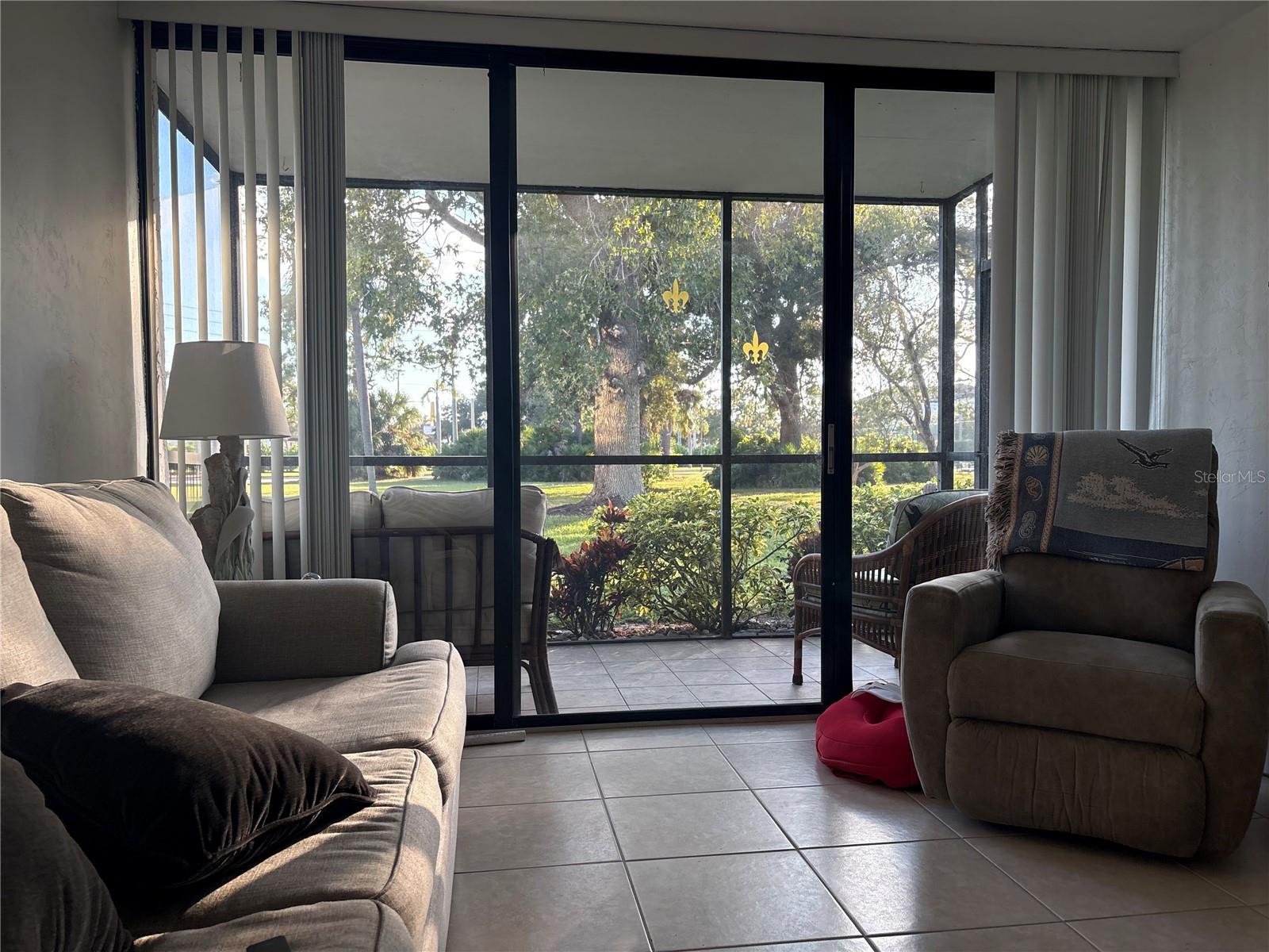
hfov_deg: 67.3
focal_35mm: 26
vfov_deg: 53.1
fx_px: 953
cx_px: 634
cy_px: 476
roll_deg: +0.9
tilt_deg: -2.1
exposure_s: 1/243
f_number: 1.6
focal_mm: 5.96
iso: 100
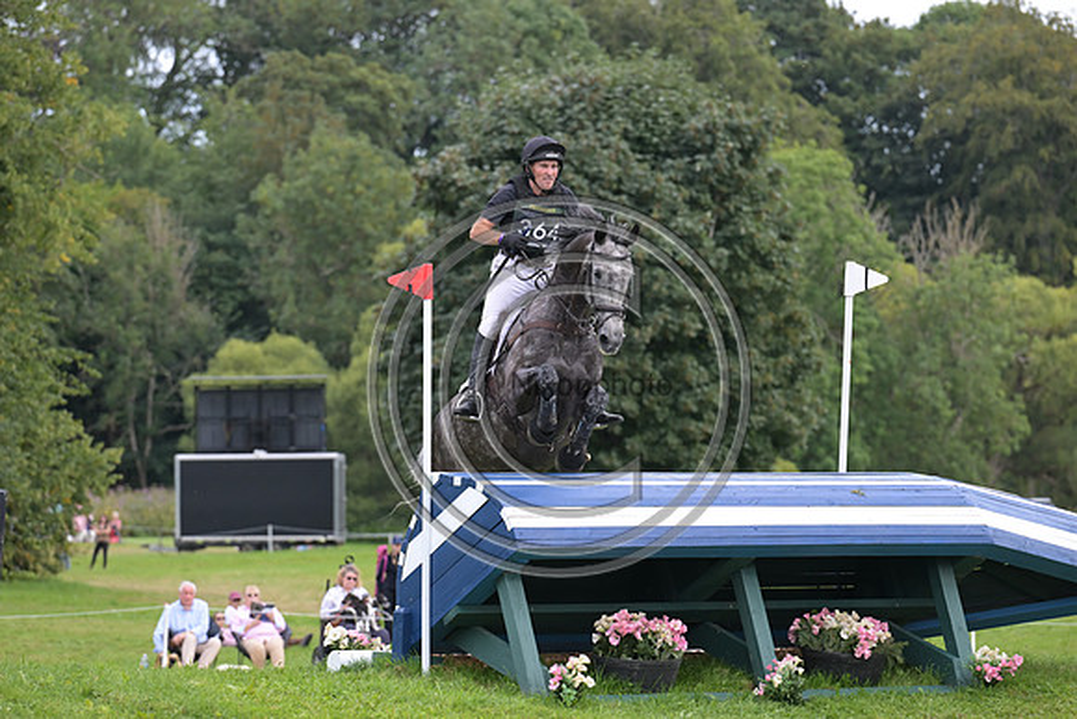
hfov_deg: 10.3
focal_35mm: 200
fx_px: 5984
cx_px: 538
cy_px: 360
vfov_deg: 6.9
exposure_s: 1/1250
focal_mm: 200
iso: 1250
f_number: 5.6
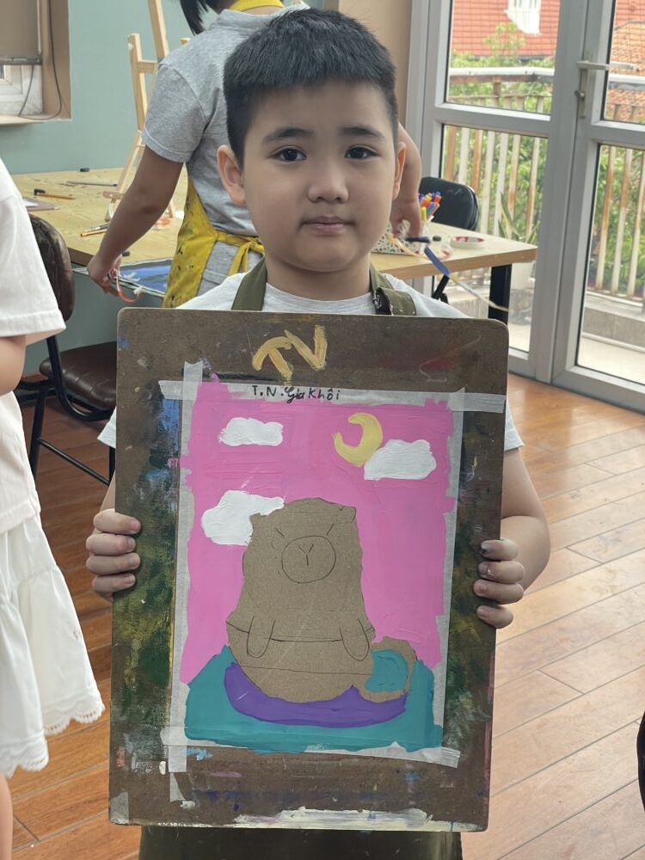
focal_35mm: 52
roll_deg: -2.7
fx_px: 1292
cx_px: 322
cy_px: 430
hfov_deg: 28.0
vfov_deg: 36.8
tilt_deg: -17.5
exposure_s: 1/100
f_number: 2
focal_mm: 6
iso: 64
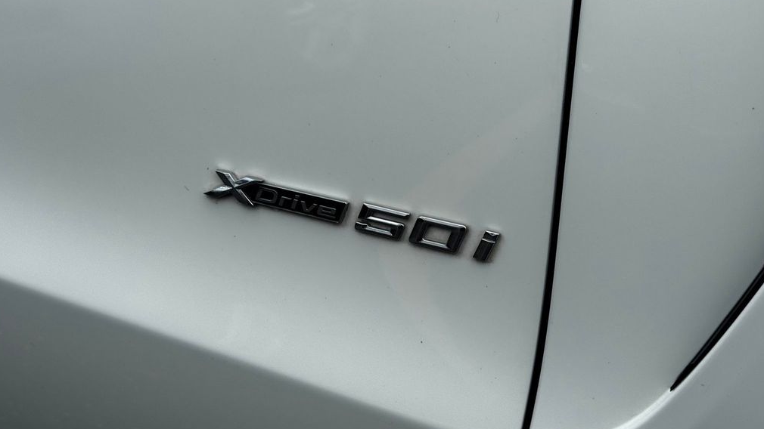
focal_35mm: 53
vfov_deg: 22.6
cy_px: 150
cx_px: 379
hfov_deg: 39.2
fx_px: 1074
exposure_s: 1/980
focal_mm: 6.76
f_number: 1.78
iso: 64
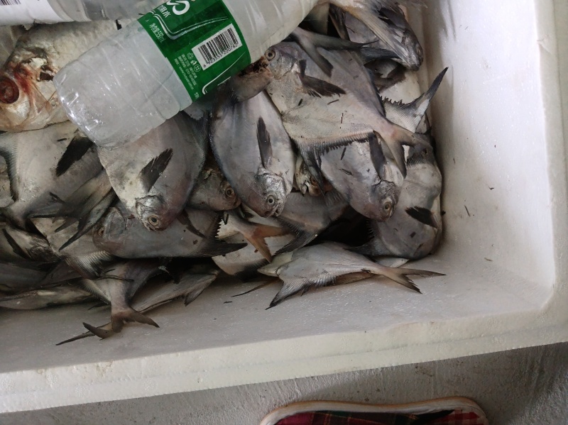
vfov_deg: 51.3
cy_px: 212
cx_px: 284
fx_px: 443
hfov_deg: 65.4
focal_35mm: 27
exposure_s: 1/100
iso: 4230
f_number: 1.8
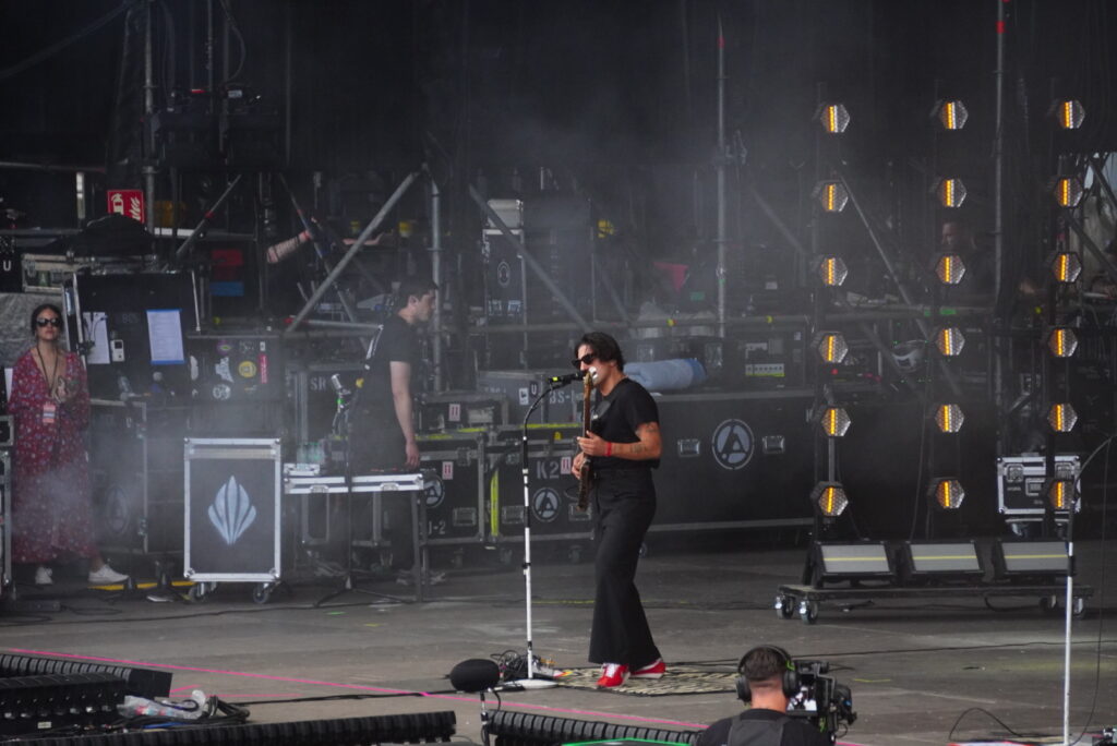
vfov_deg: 4.4
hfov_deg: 6.5
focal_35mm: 315
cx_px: 558
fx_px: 9779
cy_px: 373
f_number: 6.3
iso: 2500
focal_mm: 210
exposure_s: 1/1000
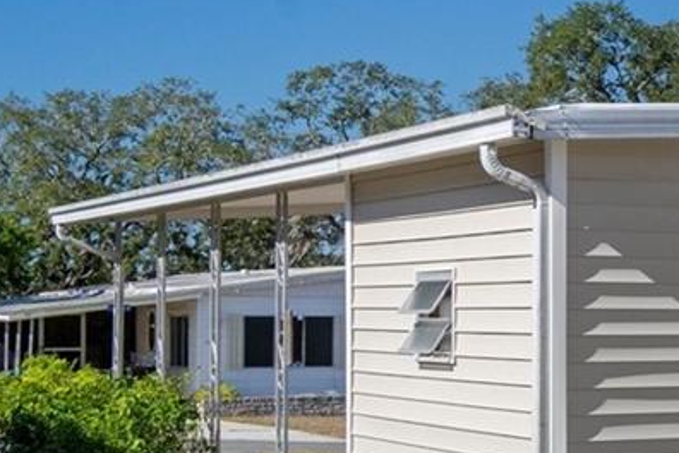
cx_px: 1238
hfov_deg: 16.7
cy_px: 290
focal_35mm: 101
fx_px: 1905
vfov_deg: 13.5
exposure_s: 1/320
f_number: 8
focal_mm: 25
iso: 320
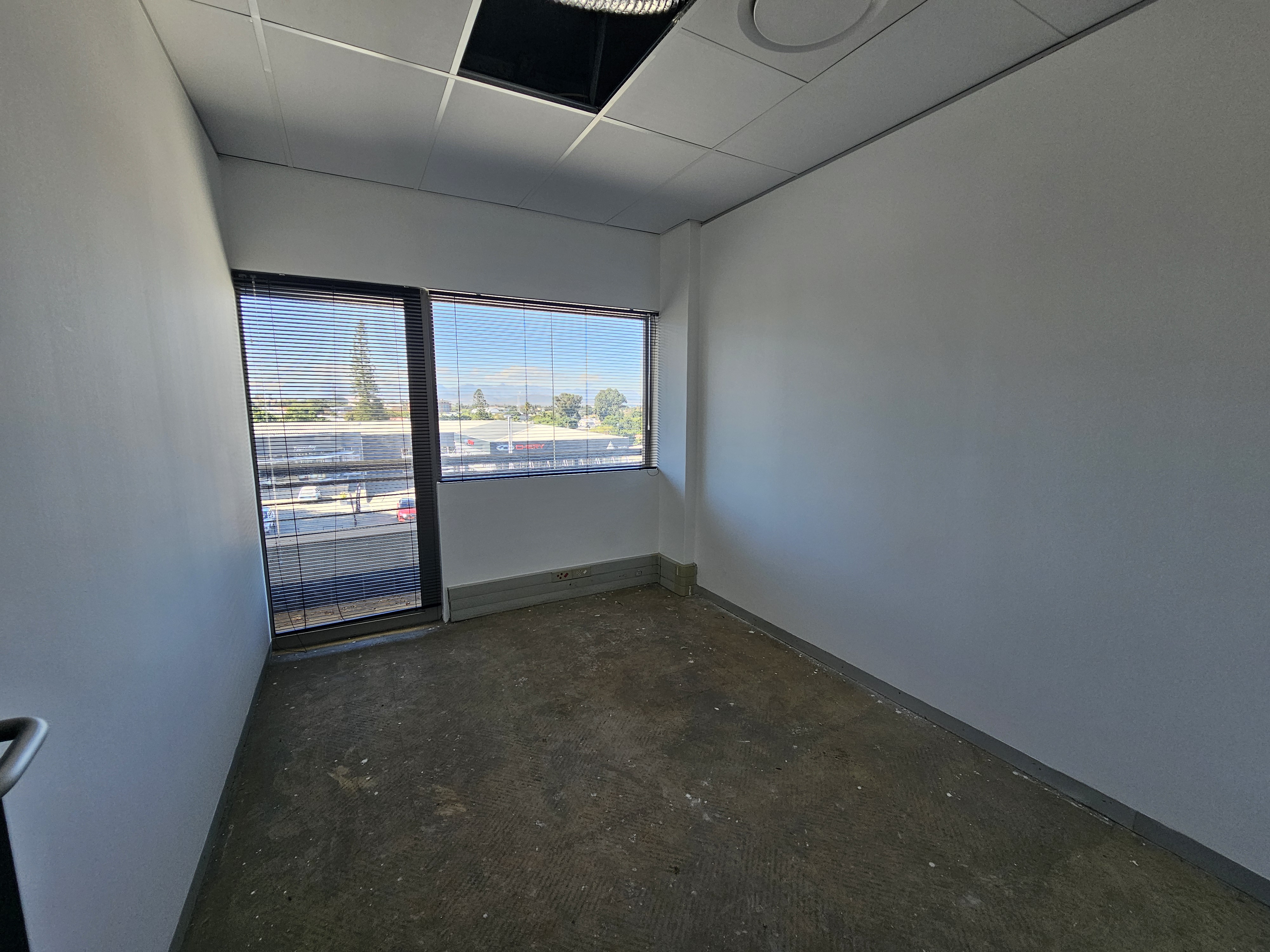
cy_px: 476
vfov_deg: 89.9
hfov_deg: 106.2
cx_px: 635
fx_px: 477
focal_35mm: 13
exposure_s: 1/234
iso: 80
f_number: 2.2
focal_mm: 2.2
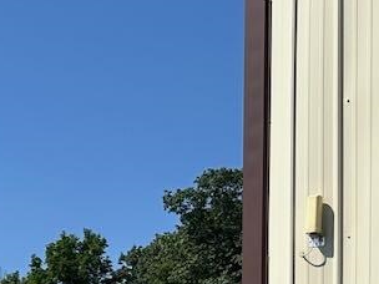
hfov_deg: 16.4
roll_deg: +0.0
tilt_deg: +0.9
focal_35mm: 101
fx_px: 1106
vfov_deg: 13.3
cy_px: 496
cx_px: -295
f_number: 1.78
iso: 80
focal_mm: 6.86
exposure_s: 1/5848
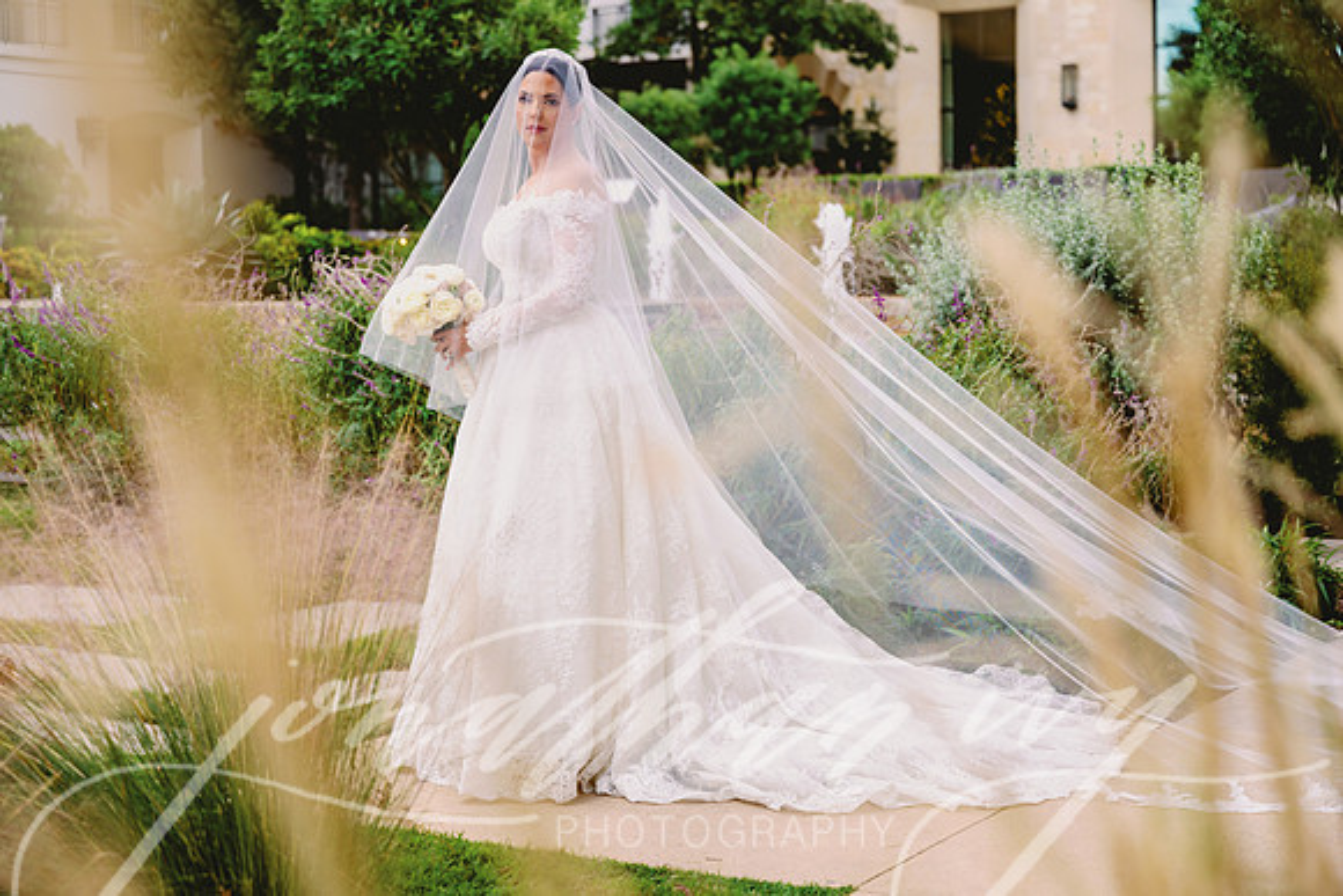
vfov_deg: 20.6
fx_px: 2463
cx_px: 672
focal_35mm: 66
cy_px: 448
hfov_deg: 30.5
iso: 160
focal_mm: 66
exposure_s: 1/200
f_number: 3.2
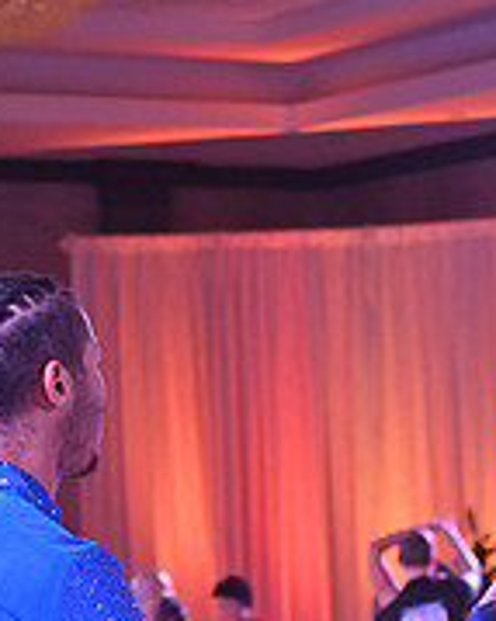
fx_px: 3912
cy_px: 978
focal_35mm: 213
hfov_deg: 7.3
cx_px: 317
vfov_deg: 8.8
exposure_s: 1/320
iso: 2500
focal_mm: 70
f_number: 5
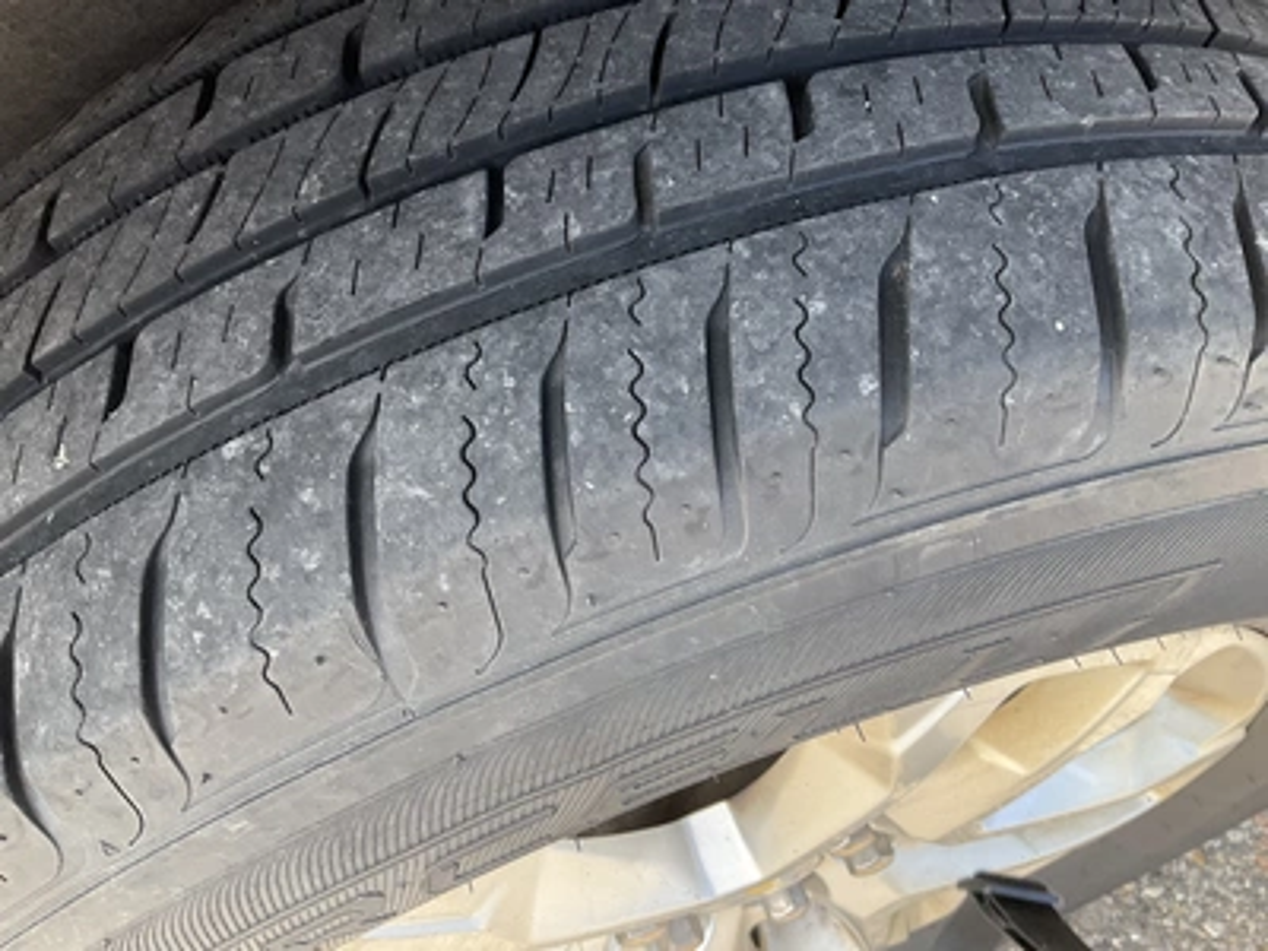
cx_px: 634
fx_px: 1062
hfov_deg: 61.7
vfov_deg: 48.2
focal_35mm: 29
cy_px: 476
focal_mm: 3
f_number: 1.8
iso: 32
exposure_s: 1/172
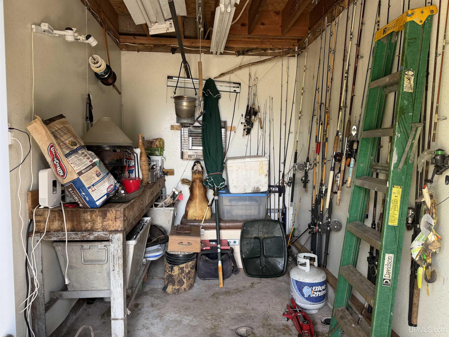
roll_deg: -0.7
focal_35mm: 24
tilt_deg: -3.3
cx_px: 224
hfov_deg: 71.6
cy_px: 168
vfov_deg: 56.8
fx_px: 311
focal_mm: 6.76
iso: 160
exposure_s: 1/121
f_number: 1.78
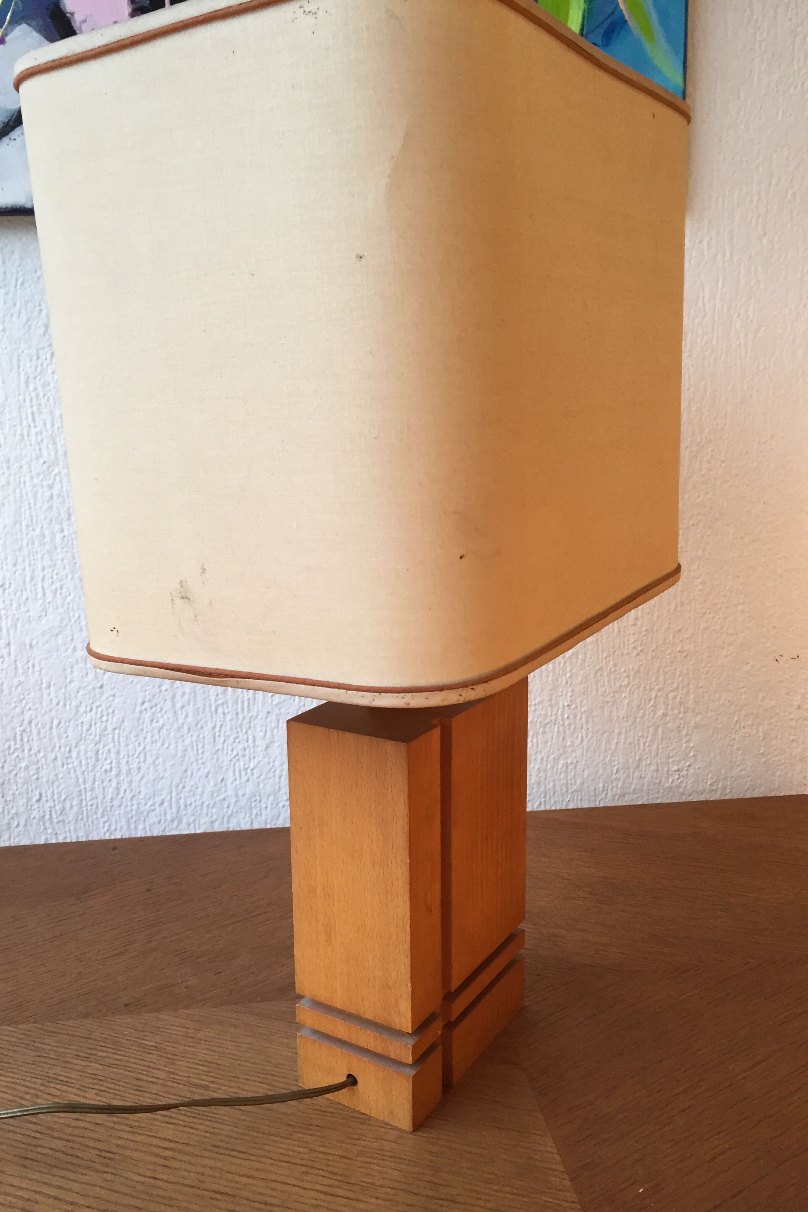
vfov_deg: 60.3
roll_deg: +0.9
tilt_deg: -13.4
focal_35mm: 31
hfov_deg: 42.3
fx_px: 1044
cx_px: 373
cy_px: 621
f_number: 2.2
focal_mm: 4.15
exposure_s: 1/33
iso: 64
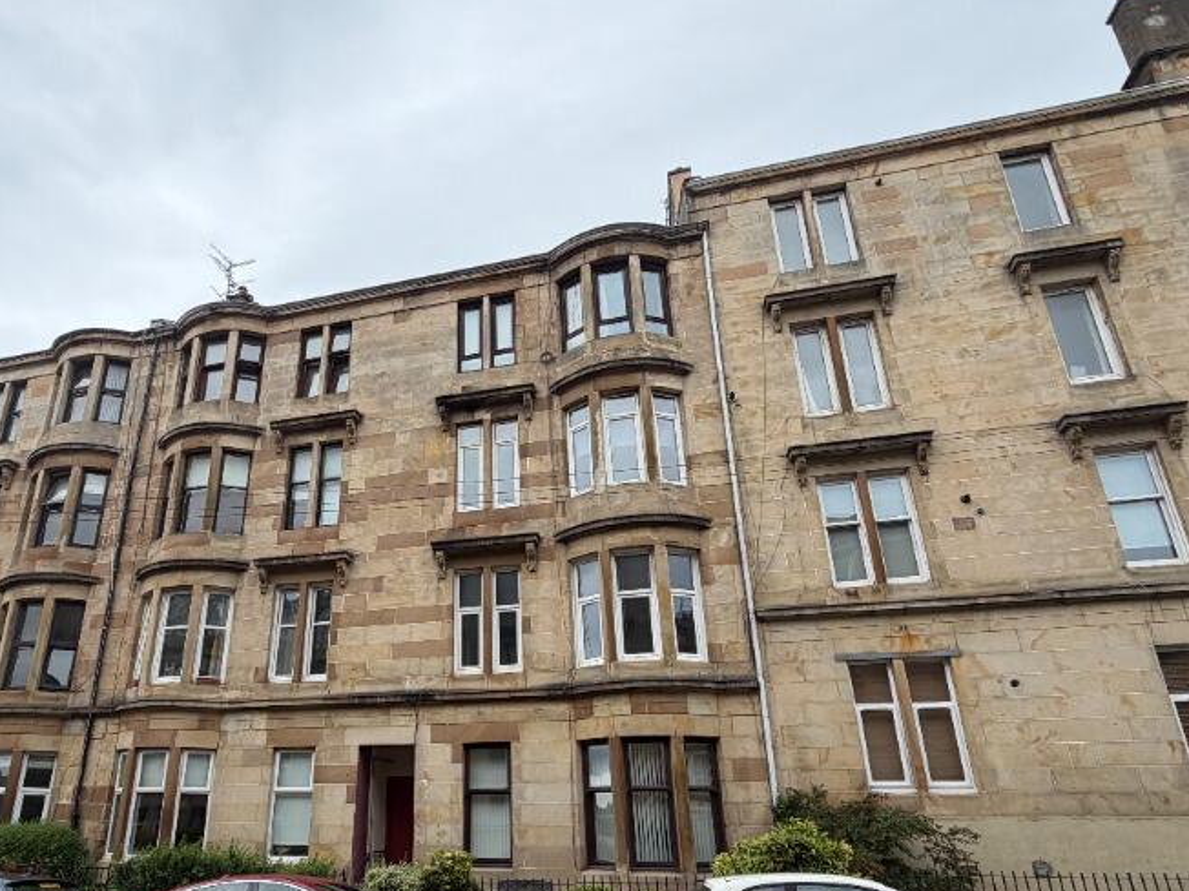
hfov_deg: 75.4
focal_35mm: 22
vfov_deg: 60.2
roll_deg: -0.6
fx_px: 756
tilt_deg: +19.5
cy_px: 565
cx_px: 463
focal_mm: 2.22
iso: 40
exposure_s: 1/770
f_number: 2.2
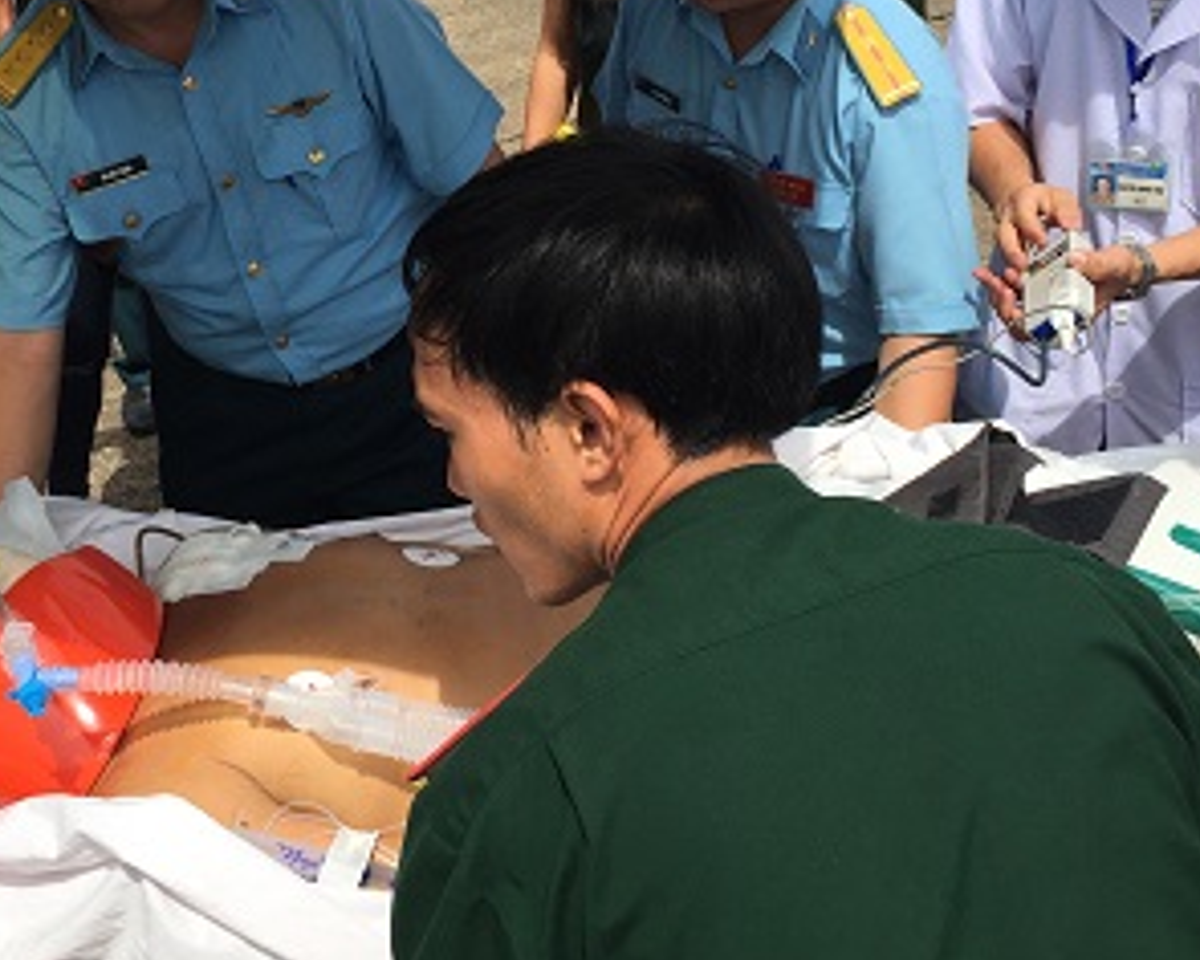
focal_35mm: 48
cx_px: 525
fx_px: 1705
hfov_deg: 38.7
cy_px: 332
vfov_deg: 31.2
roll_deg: +1.6
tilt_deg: -24.7
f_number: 2.2
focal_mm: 4.15
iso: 32
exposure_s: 1/3968
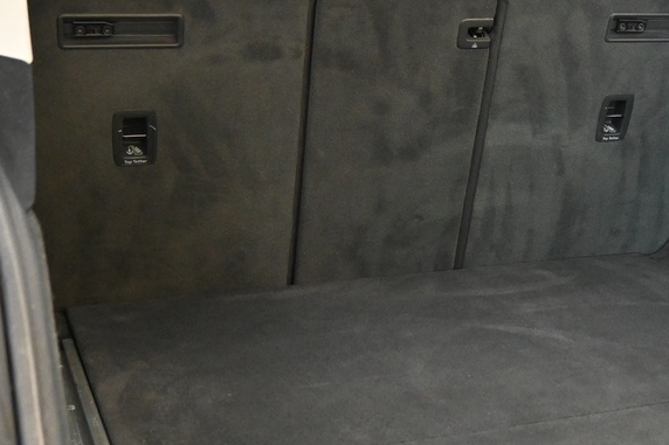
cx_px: 607
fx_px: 1263
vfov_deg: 20.0
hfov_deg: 28.5
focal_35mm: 68
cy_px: 245
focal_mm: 16
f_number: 3.5
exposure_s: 1/25
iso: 2500
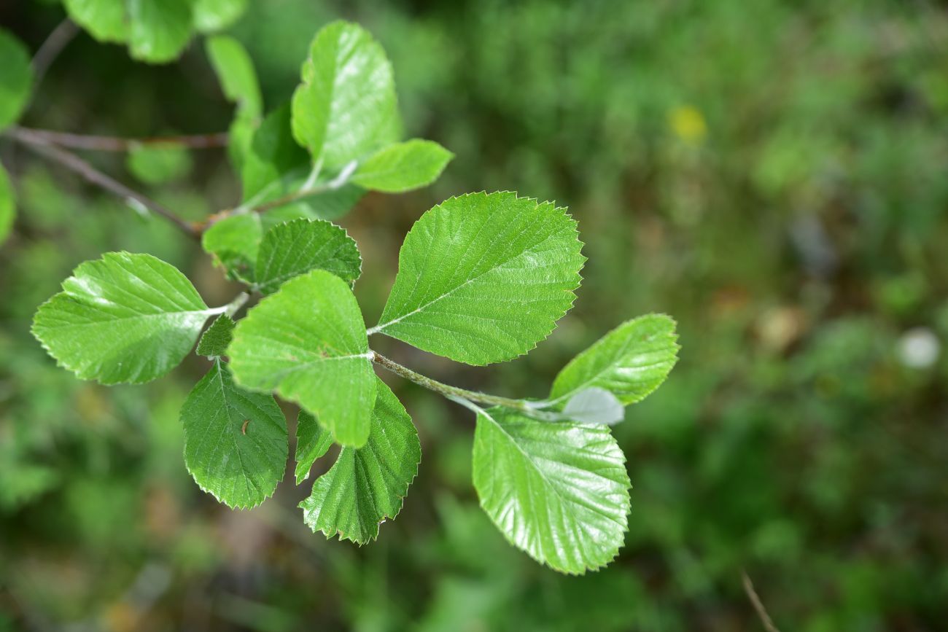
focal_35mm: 50
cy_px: 316
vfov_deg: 27.0
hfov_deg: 39.6
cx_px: 474
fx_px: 1317
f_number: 4
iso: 125
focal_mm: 50
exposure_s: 1/500
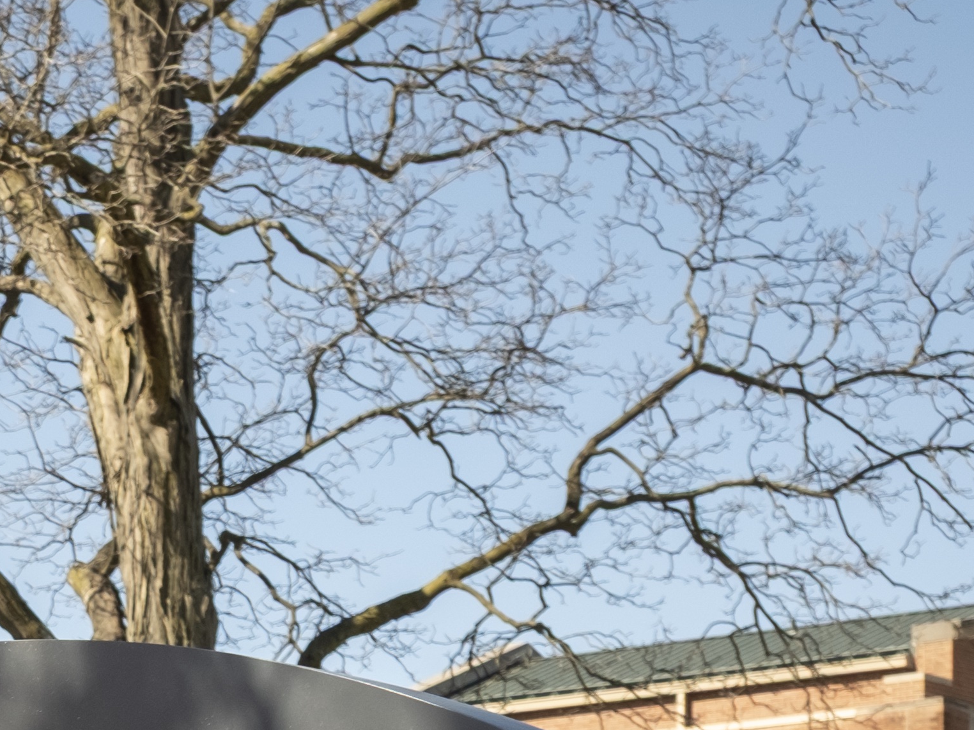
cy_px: 1210
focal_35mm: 156
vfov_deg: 9.2
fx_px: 4389
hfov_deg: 11.6
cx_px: -846
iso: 200
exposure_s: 1/250
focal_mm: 21.3
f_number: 5.6
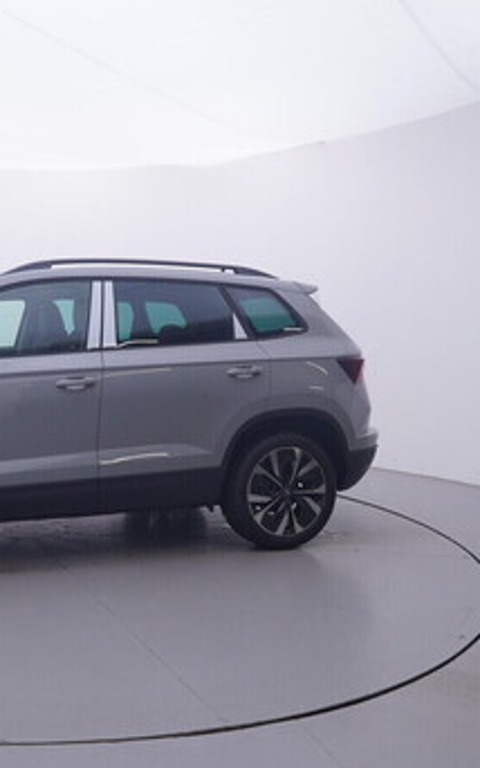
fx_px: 770
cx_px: 44
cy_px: 378
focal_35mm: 37
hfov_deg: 32.8
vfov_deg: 53.0
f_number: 5
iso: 200
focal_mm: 15
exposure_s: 1/80
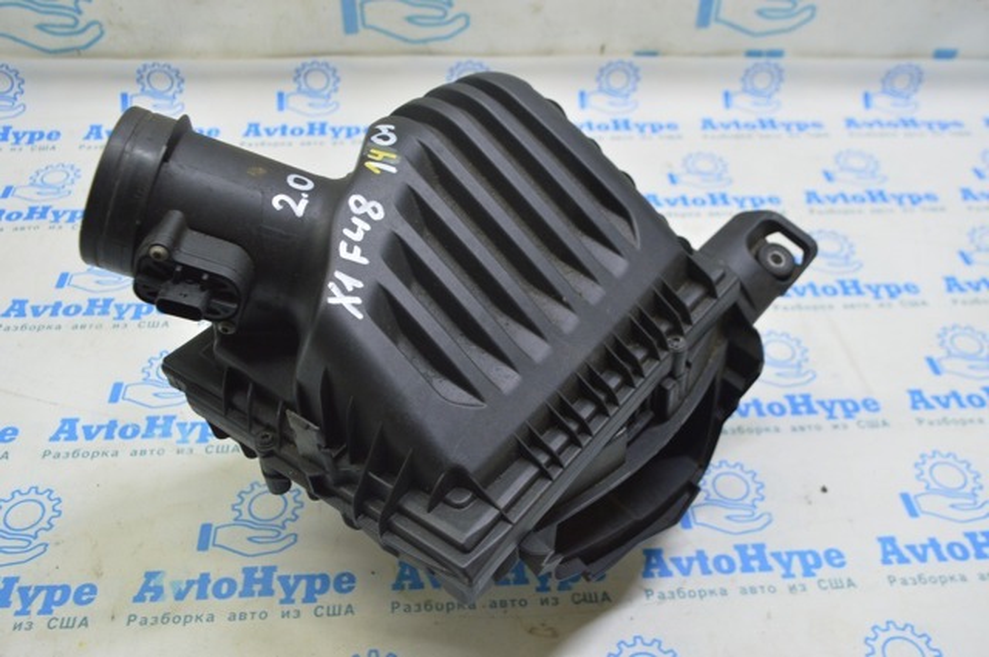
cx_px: 494
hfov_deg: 53.2
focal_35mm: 36
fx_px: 988
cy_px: 328
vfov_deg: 36.8
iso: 400
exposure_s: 1/20
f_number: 5.6
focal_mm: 24
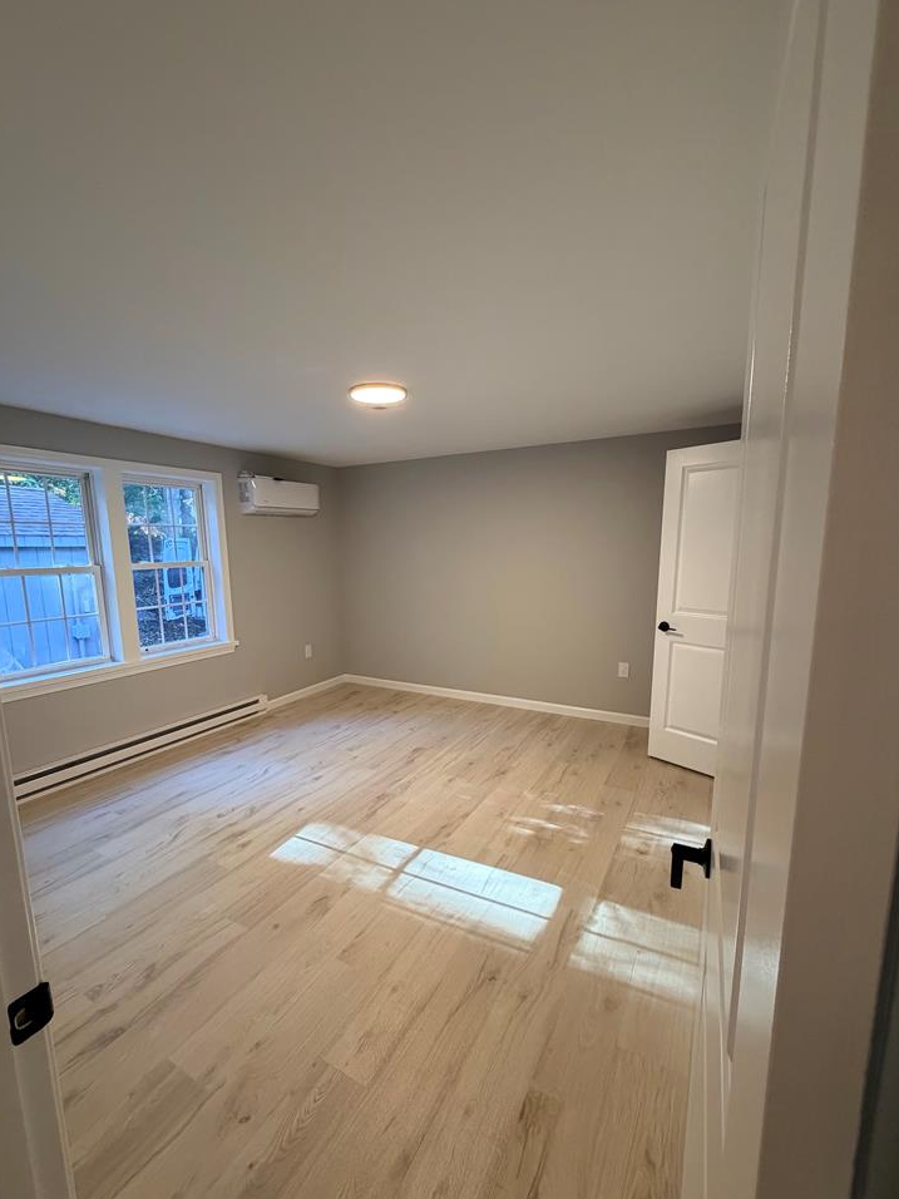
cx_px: 426
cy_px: 631
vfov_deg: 98.1
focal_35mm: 15
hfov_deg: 81.7
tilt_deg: -8.3
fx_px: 519
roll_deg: +0.5
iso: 320
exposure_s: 1/120
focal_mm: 2.22
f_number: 2.2
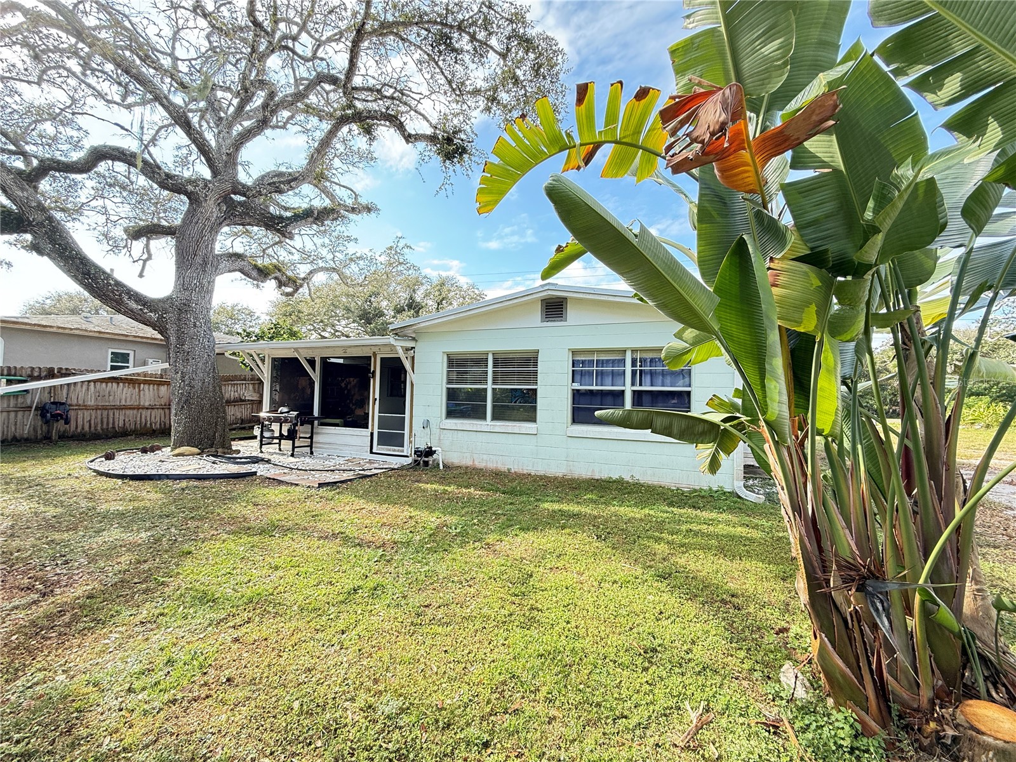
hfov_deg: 102.1
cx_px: 508
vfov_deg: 85.7
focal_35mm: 14
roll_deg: -1.8
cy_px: 381
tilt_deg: +2.1
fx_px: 411
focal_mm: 2.22
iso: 64
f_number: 2.2
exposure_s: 1/178
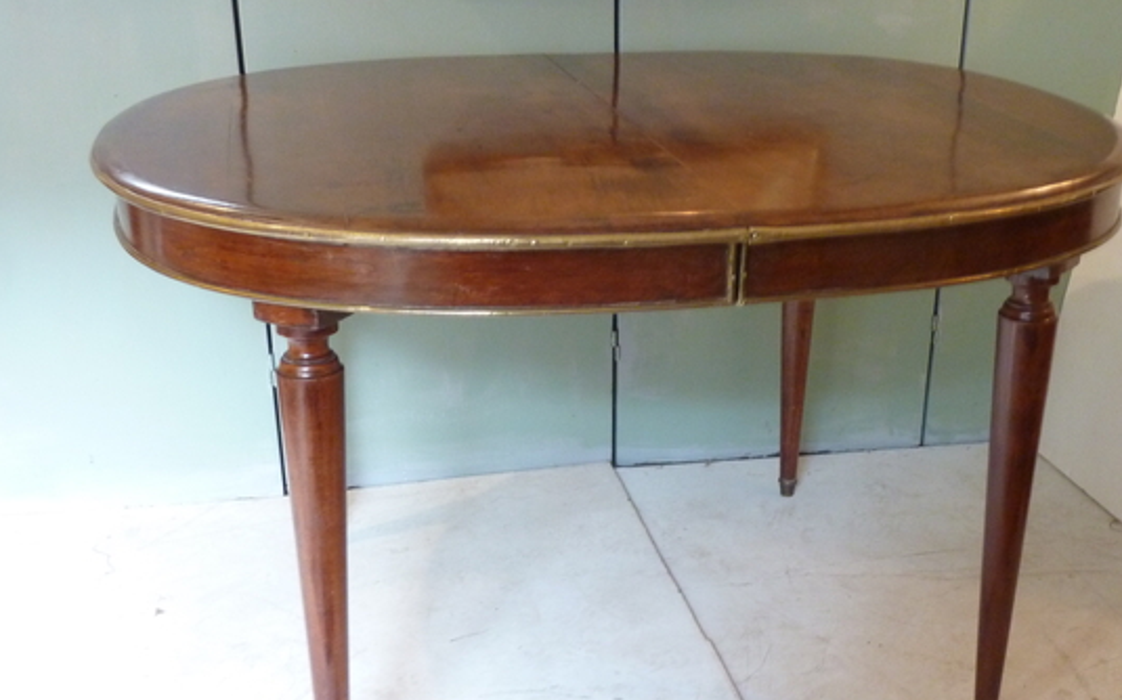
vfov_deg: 29.1
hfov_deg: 45.2
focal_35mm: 44
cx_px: 610
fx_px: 1345
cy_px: 446
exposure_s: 1/8
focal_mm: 6.1
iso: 400
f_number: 3.6
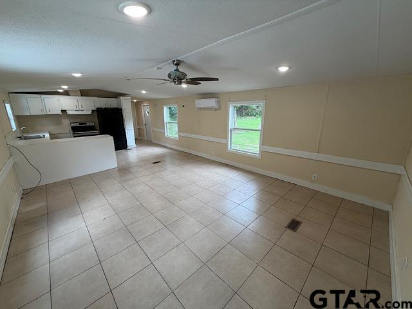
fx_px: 167
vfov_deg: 85.7
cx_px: 206
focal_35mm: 14
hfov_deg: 102.1
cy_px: 154
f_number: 2.2
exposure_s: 1/120
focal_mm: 2.22
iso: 80
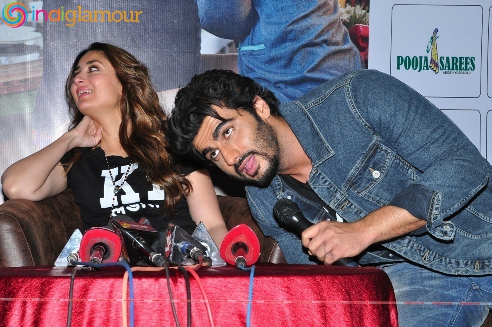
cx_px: 246
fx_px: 1269
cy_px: 164
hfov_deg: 21.9
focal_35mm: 93
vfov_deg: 14.7
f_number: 14
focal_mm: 62
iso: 800
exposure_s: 1/125
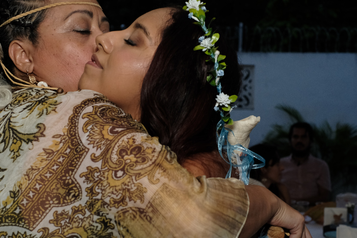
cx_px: 158
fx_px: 645
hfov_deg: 30.9
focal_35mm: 65
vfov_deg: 20.9
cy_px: 139
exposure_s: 1/250
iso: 2000
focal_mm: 35
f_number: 5.6
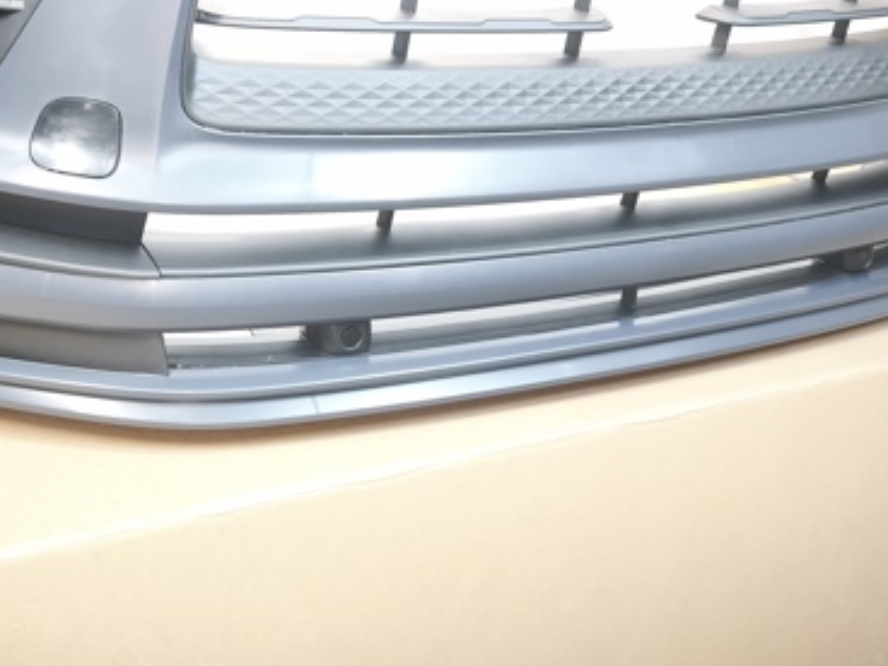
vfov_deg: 34.6
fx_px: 1026
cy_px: 113
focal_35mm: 40
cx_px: 278
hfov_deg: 45.9
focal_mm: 6.45
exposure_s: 1/50
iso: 640
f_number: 1.62
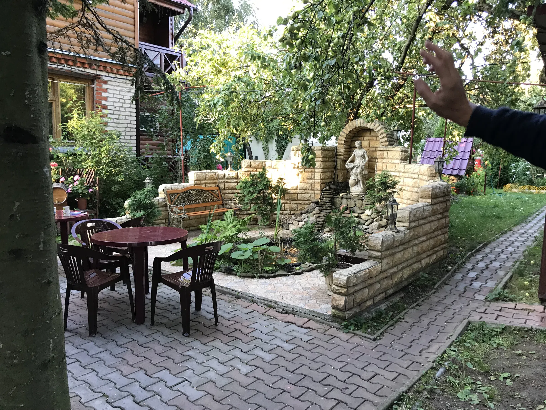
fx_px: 442
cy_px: 205
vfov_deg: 49.7
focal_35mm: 28
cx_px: 273
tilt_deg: -4.1
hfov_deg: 63.4
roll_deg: -0.7
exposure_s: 1/33
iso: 32
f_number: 1.8
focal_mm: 3.99
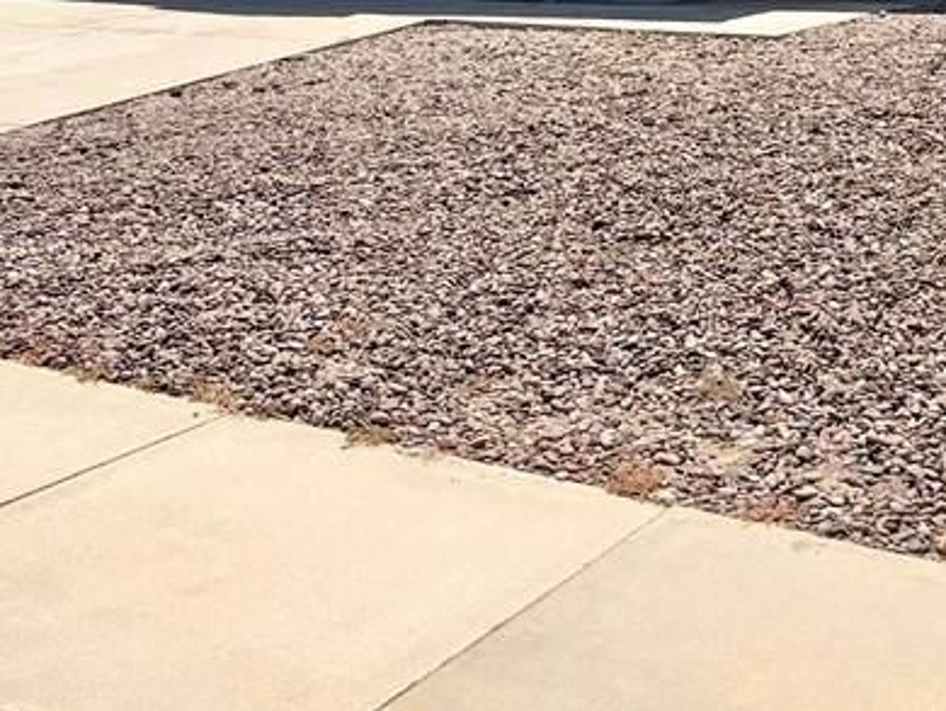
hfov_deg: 30.2
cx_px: 699
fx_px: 1723
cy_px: -194
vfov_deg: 21.3
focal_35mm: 63
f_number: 1.78
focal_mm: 6.76
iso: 80
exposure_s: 1/8130
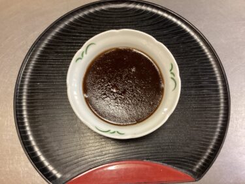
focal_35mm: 31
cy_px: 92
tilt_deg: -77.4
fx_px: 219
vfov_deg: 45.4
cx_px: 122
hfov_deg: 58.4
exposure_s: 1/33
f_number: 2.4
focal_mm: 3.3
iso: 250
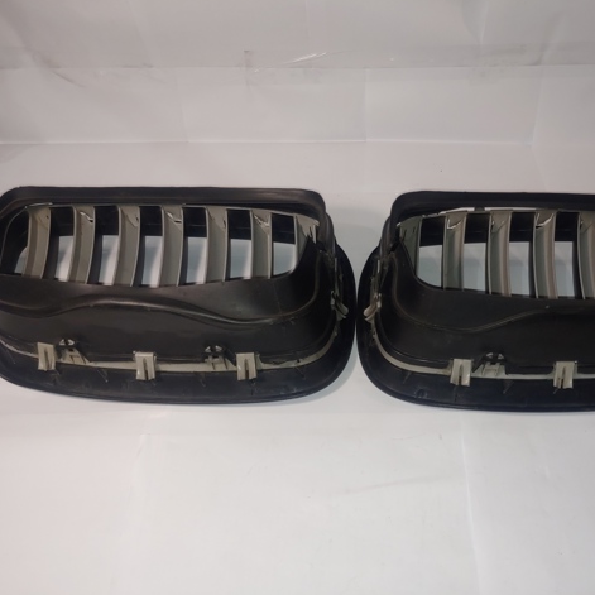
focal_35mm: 30
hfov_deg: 53.6
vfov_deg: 54.0
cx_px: 363
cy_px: 294
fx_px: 583
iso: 100
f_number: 1.5
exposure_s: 1/120
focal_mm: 4.23
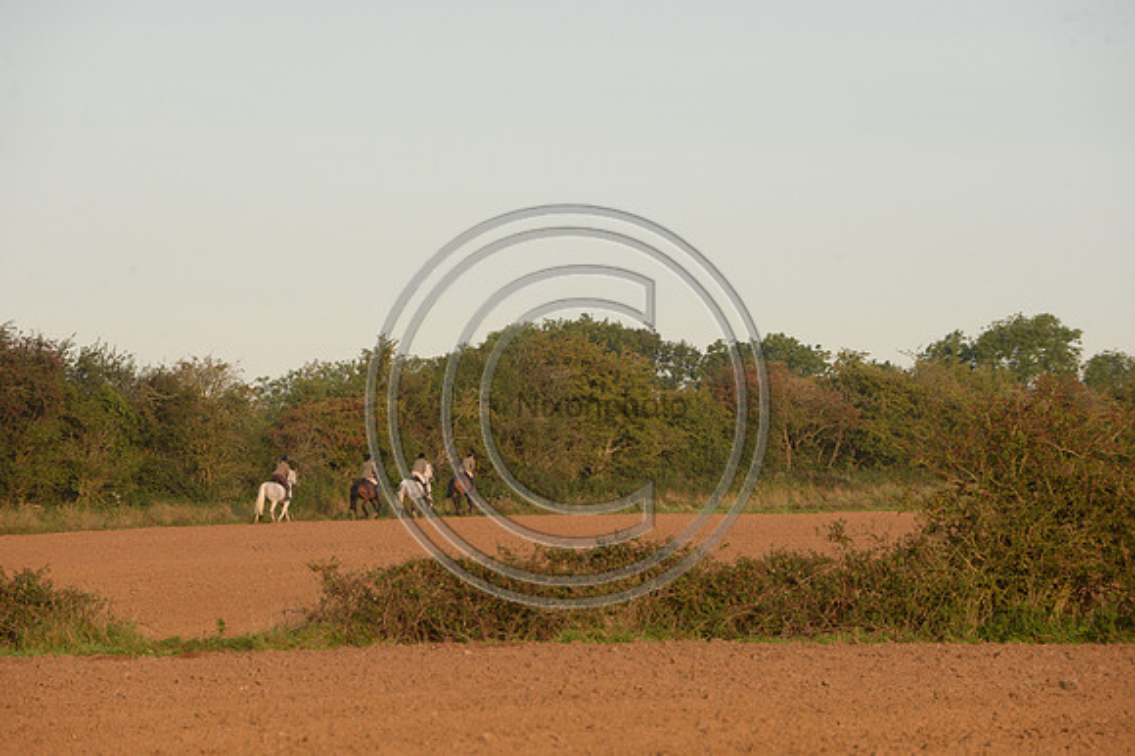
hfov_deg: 10.3
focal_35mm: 200
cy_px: 378
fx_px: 6302
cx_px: 568
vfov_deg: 6.9
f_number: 7.1
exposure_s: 1/1000
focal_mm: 200
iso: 1000
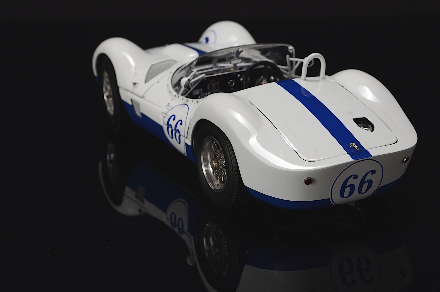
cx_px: 220
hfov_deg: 19.5
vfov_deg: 13.0
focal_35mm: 105
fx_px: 1281
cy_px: 146
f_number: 11
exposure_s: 1/60
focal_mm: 70
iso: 400
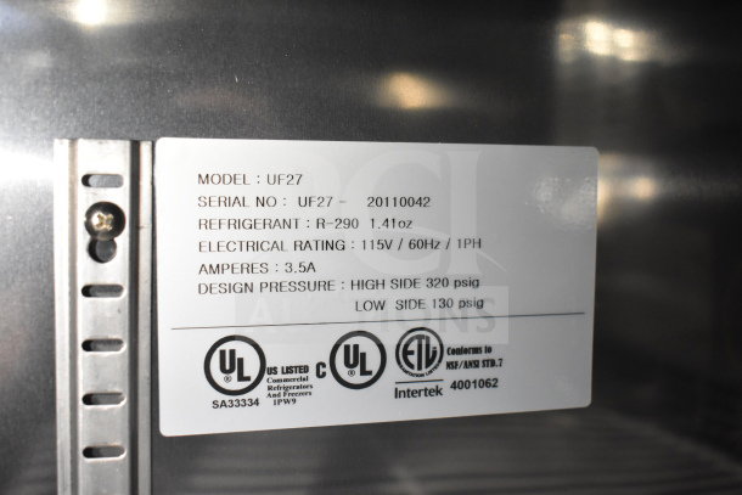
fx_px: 835
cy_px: 248
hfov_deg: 47.9
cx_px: 371
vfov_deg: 33.0
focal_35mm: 40
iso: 2800
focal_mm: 27
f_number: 4
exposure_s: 1/40
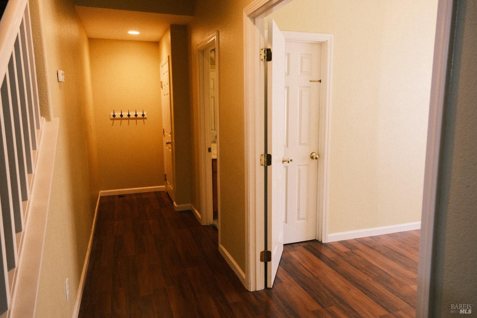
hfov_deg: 71.5
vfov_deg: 51.3
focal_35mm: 25
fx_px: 331
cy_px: 159
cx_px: 238
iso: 1600
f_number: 4
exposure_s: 1/90
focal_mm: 16.5
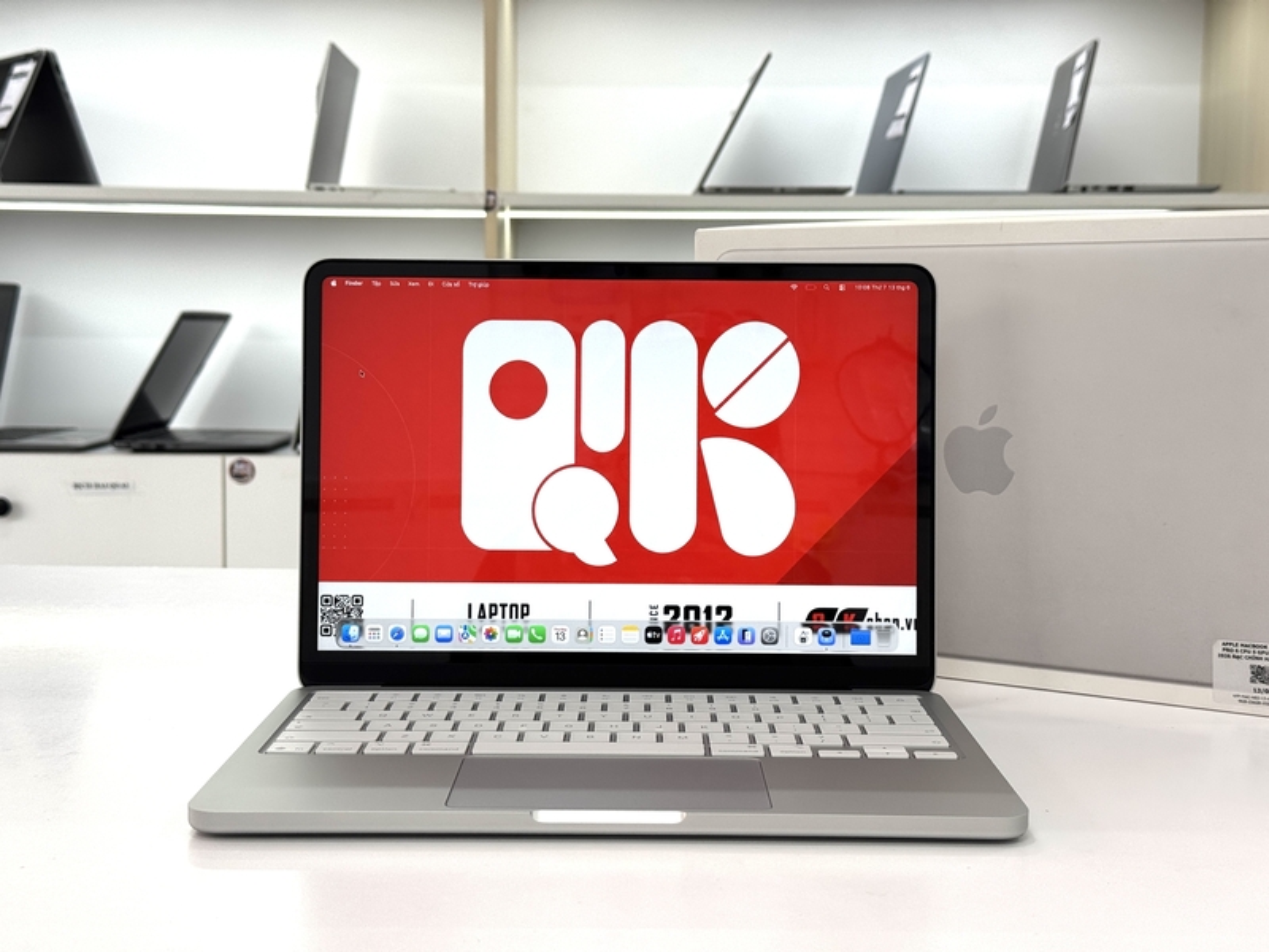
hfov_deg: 39.7
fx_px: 1760
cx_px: 634
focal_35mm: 48
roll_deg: +0.5
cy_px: 476
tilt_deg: -5.4
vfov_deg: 30.3
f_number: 1.78
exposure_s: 1/226
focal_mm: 6.76
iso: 64
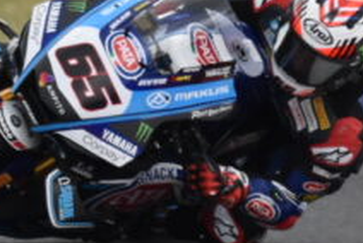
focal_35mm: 2893
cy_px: 139
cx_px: -192
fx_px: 29211
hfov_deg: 0.7
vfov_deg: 0.5
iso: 1000
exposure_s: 1/800
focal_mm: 400
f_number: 6.3
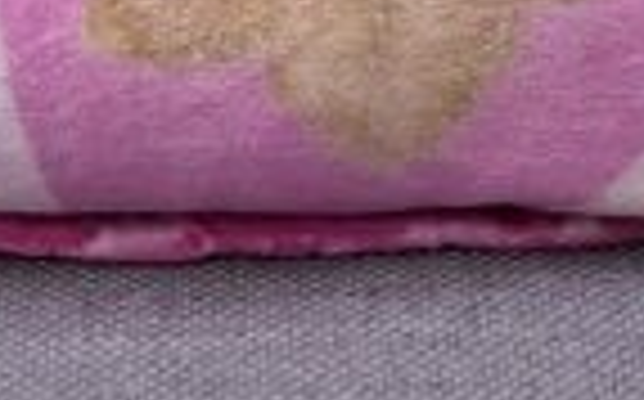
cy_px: -557
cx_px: 297
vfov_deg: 7.0
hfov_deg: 12.0
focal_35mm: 175
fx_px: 3068
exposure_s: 1/100
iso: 200
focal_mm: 5.54
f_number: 1.8
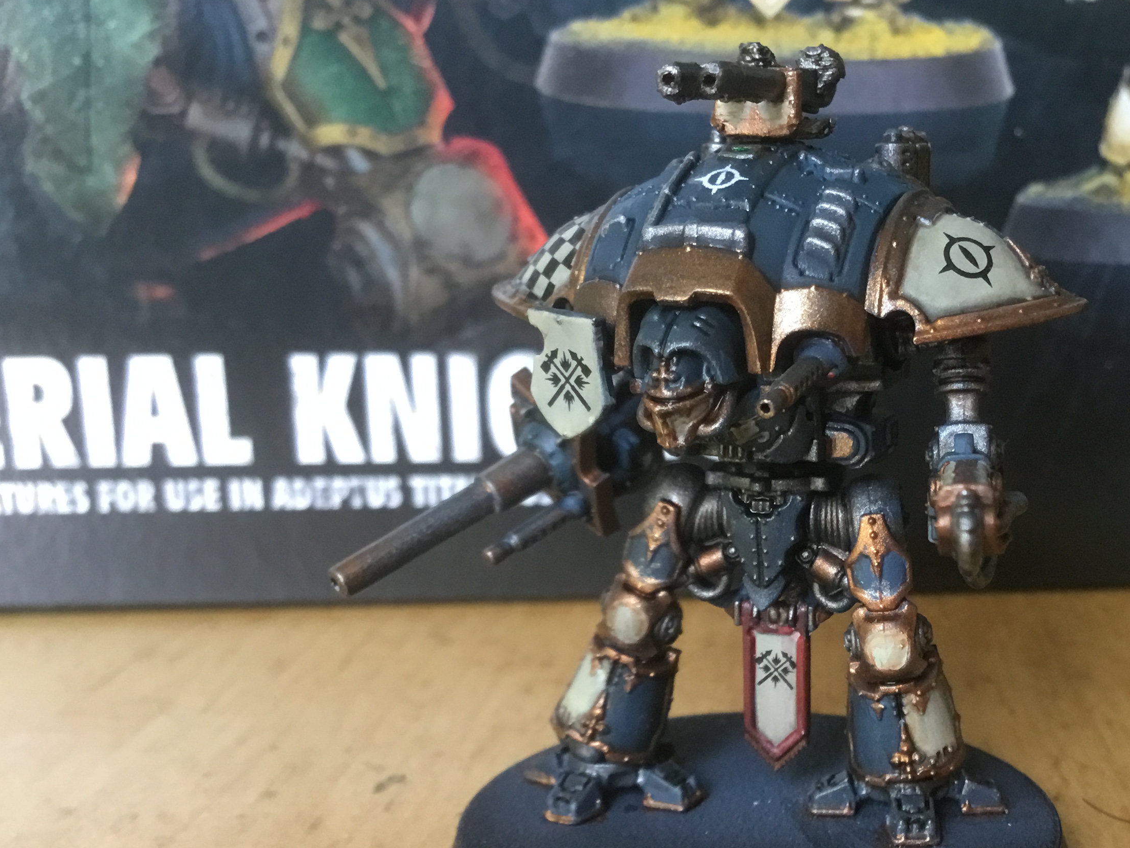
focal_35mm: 46
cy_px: 568
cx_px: 796
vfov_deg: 31.3
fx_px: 1502
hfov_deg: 40.5
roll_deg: +0.0
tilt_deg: -15.0
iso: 100
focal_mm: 3.3
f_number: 2.4
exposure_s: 1/30
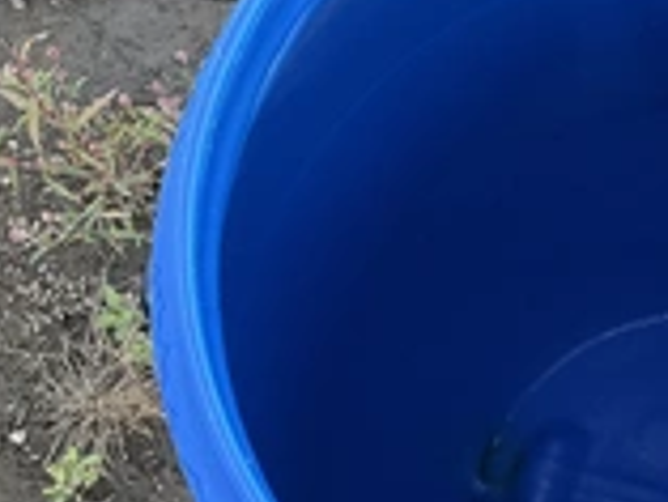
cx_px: 689
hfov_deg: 24.9
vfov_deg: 19.9
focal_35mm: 74
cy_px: 268
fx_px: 1429
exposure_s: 1/60
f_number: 1.8
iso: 100
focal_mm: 3
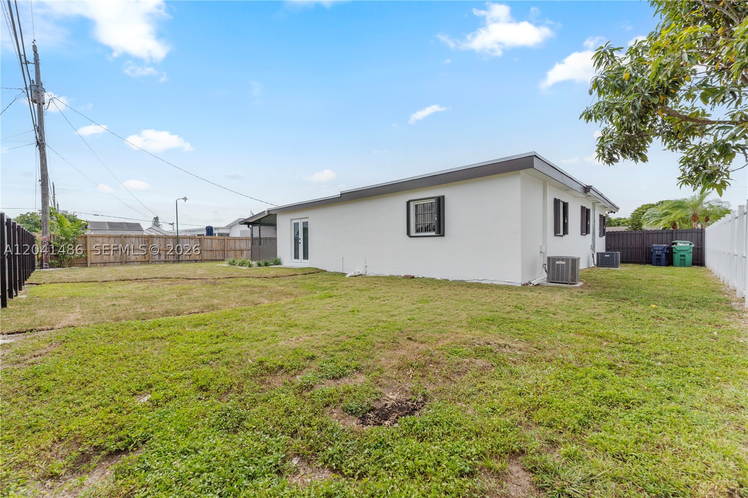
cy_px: 249
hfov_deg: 104.3
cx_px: 374
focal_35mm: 14
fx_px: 291
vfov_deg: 81.2
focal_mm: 14
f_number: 8
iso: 100
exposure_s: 1/80
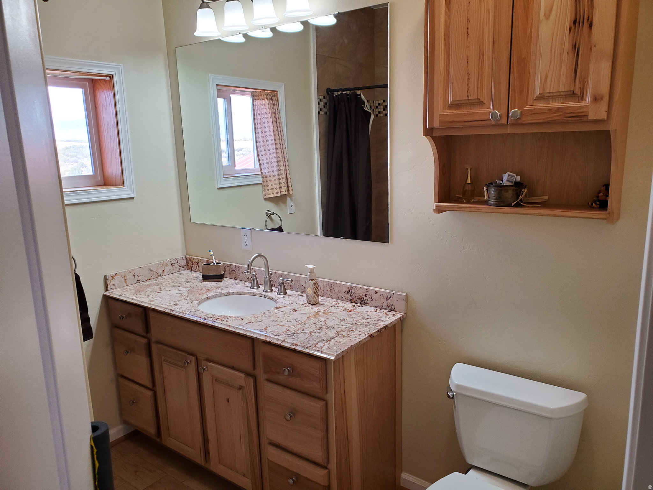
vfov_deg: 53.1
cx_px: 326
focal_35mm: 26
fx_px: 490
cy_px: 245
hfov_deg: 67.3
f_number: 2.4
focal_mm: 4.3
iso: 200
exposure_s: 1/120
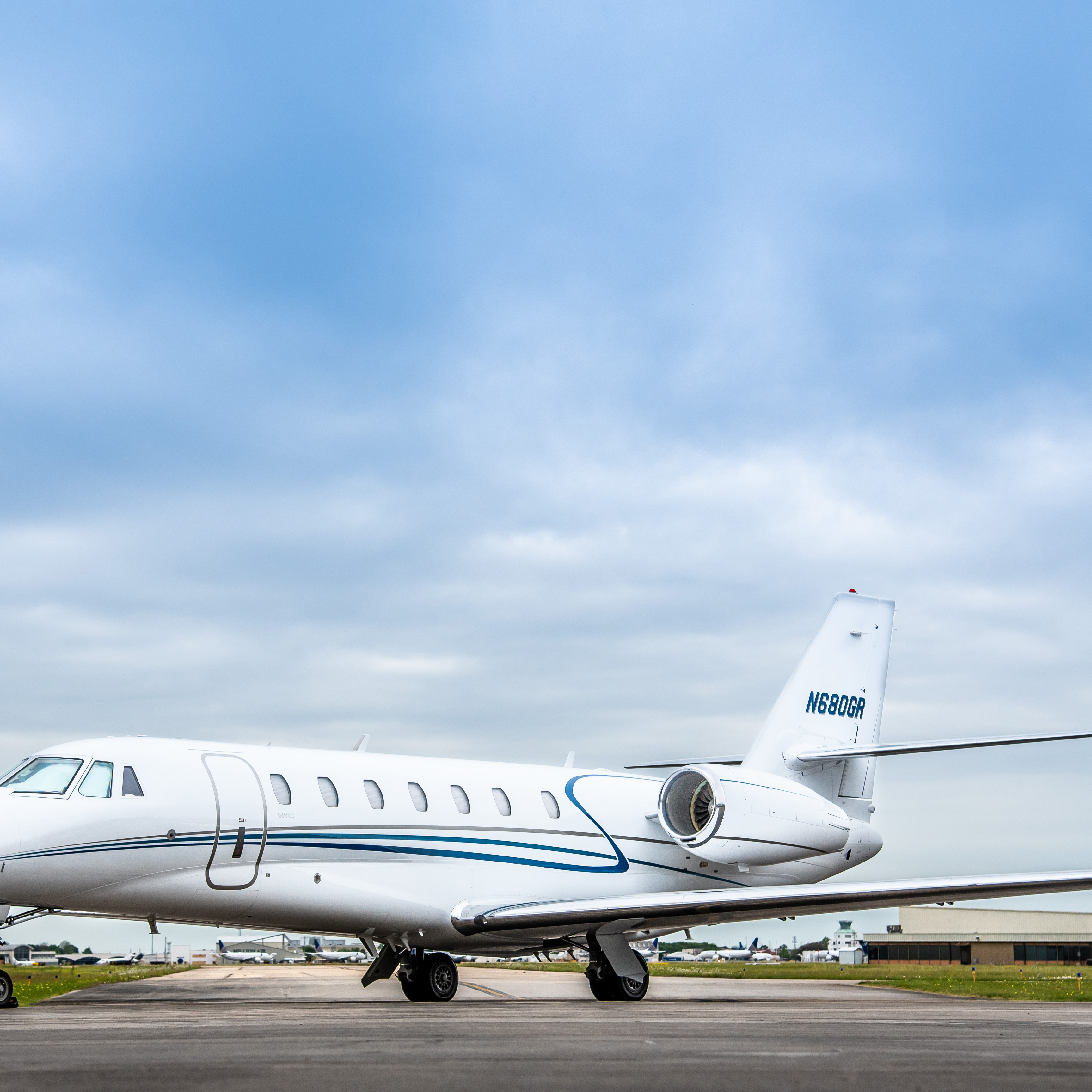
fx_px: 2748
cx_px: 436
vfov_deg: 22.5
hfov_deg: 22.4
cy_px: 621
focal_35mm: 77
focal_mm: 52
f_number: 4.5
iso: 400
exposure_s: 1/2500
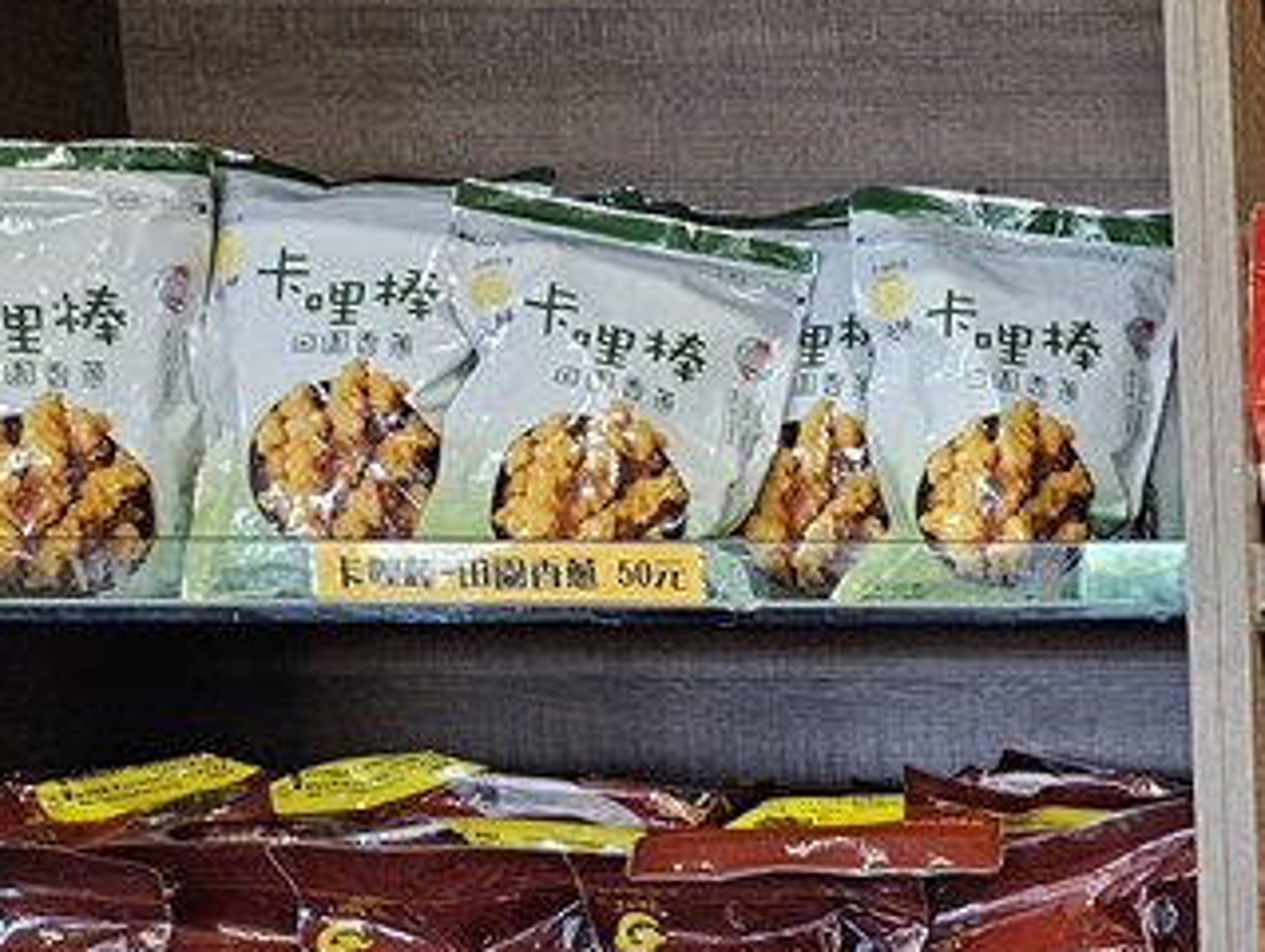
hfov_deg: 23.1
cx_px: 1757
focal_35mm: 72
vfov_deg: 19.6
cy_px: 1047
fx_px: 2634
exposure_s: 1/120
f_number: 1.8
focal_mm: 5.4
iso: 800
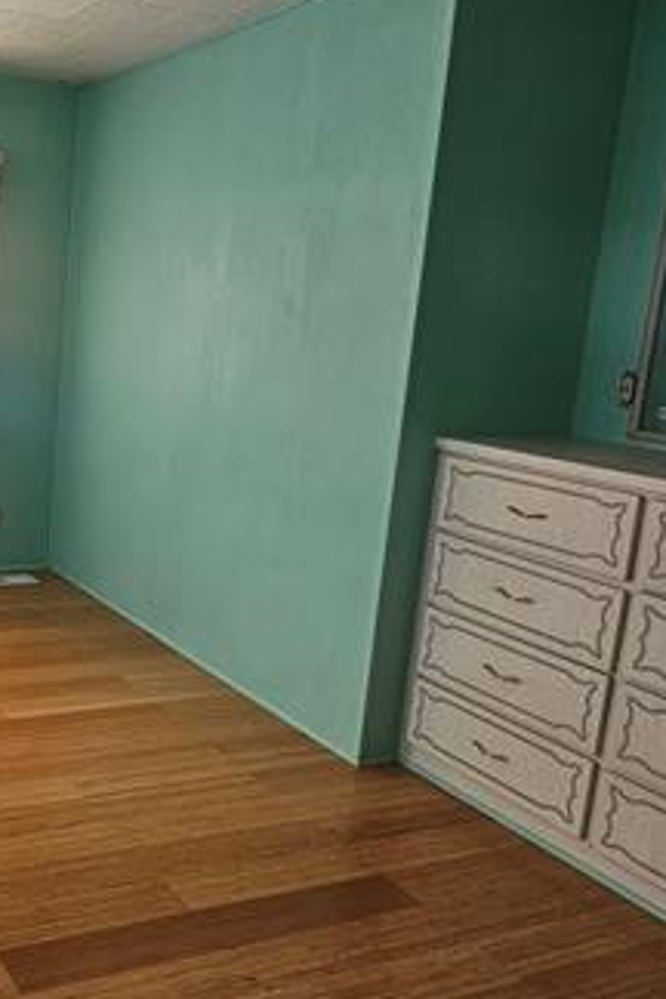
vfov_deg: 58.7
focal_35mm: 32
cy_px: 478
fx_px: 888
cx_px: -15
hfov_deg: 36.5
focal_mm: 2.2
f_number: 2.2
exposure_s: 1/60
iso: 80
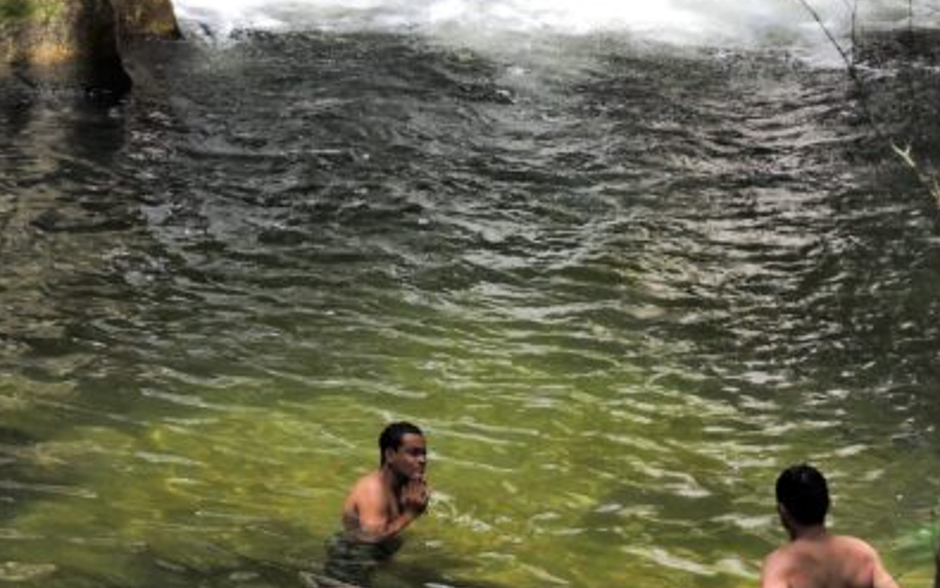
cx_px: 459
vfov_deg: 7.4
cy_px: -65
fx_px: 4509
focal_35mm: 176
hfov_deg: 11.9
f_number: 4.5
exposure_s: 1/320
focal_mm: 14.3
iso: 100
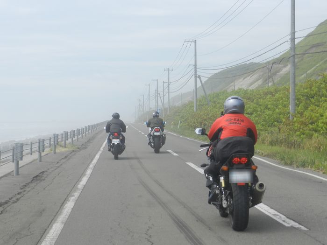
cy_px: 122
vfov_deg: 17.6
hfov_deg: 23.3
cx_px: 164
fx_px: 794
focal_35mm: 84
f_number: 4.4
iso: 160
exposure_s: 1/1000
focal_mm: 14.9
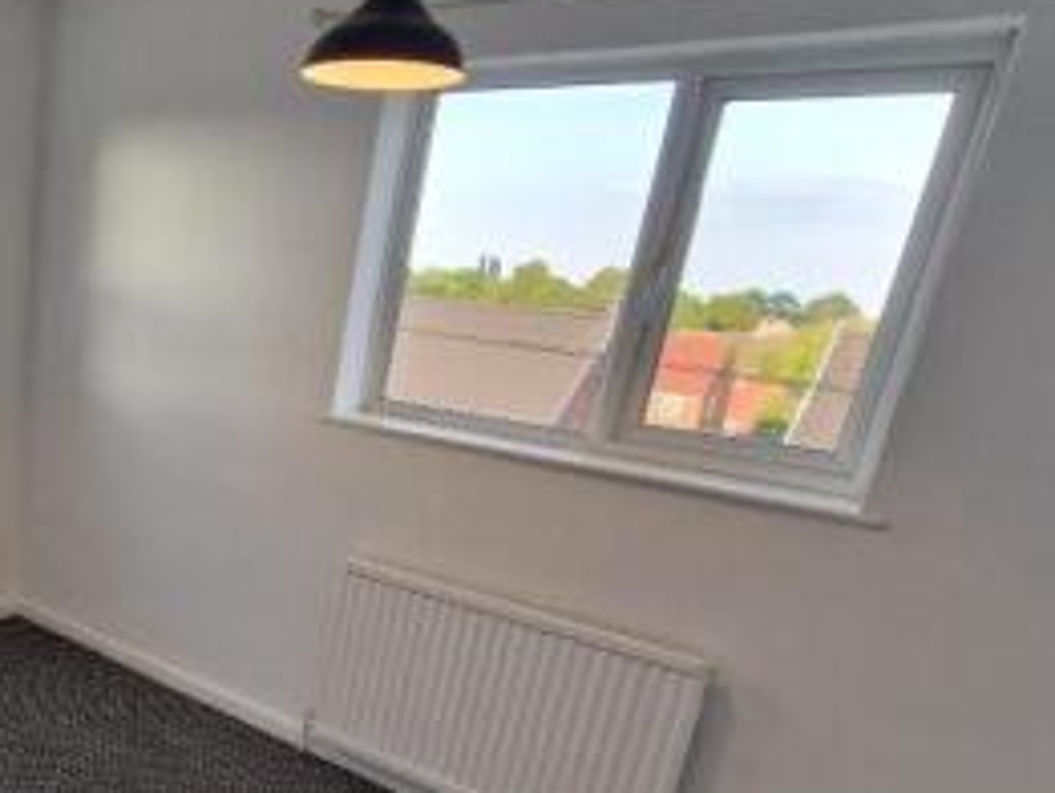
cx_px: 71
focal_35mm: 29
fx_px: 884
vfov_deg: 46.9
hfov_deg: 52.6
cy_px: 568
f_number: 2.2
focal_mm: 2.2
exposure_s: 1/50
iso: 80
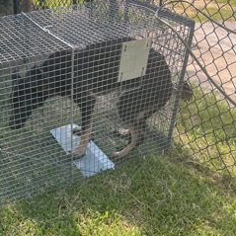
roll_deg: +0.2
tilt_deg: -31.0
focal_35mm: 45
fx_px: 347
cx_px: 59
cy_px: 128
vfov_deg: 37.5
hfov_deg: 36.7
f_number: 1.8
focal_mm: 3
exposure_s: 1/353
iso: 25
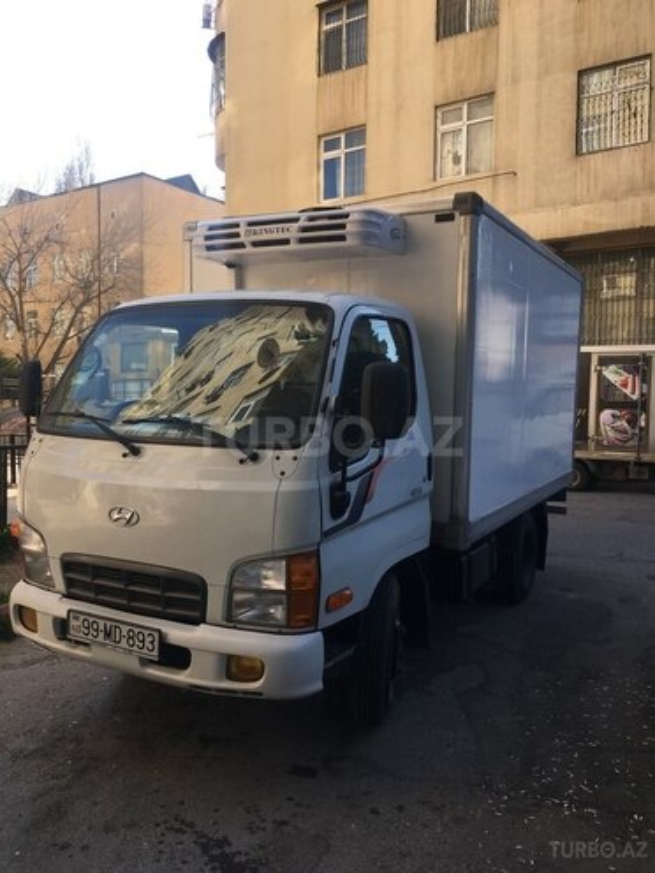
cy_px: 436
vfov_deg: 61.7
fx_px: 732
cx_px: 328
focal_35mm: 29
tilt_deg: -2.2
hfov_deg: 48.2
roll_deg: -1.6
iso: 25
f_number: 2.2
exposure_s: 1/630
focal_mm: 4.15
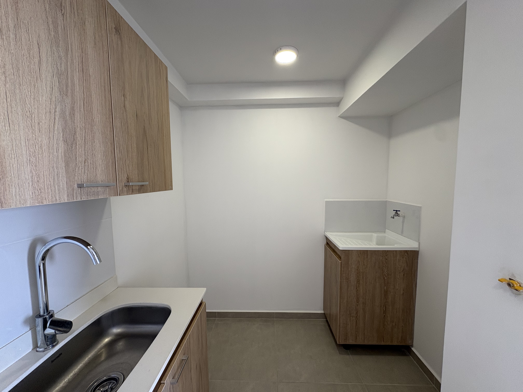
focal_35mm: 14
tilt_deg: -3.3
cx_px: 262
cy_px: 196
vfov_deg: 85.7
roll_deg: +0.9
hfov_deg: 102.1
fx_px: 212
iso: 100
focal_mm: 2.22
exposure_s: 1/99
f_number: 2.2
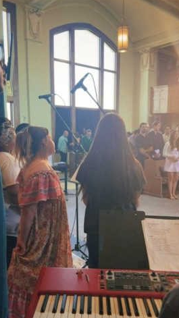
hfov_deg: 38.9
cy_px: 160
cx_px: 81
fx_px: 253
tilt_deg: -5.5
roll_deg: +0.1
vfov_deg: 64.3
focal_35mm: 30
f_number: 1.78
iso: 160
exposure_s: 1/120
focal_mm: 6.76
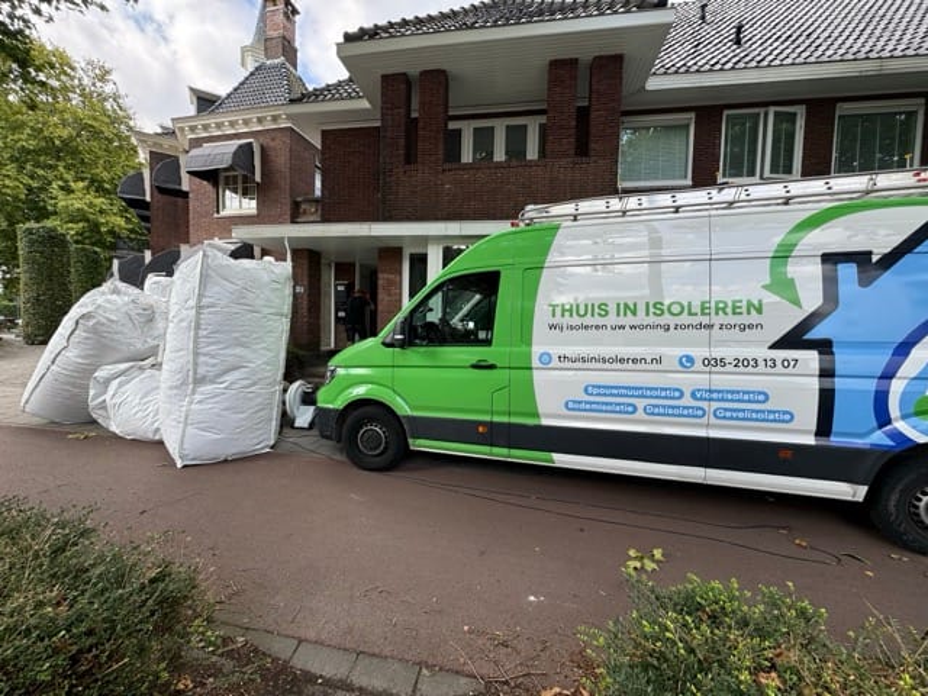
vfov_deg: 85.7
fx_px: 375
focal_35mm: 14
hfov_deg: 102.1
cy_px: 348
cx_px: 464
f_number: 2.2
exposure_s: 1/272
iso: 40
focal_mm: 2.22
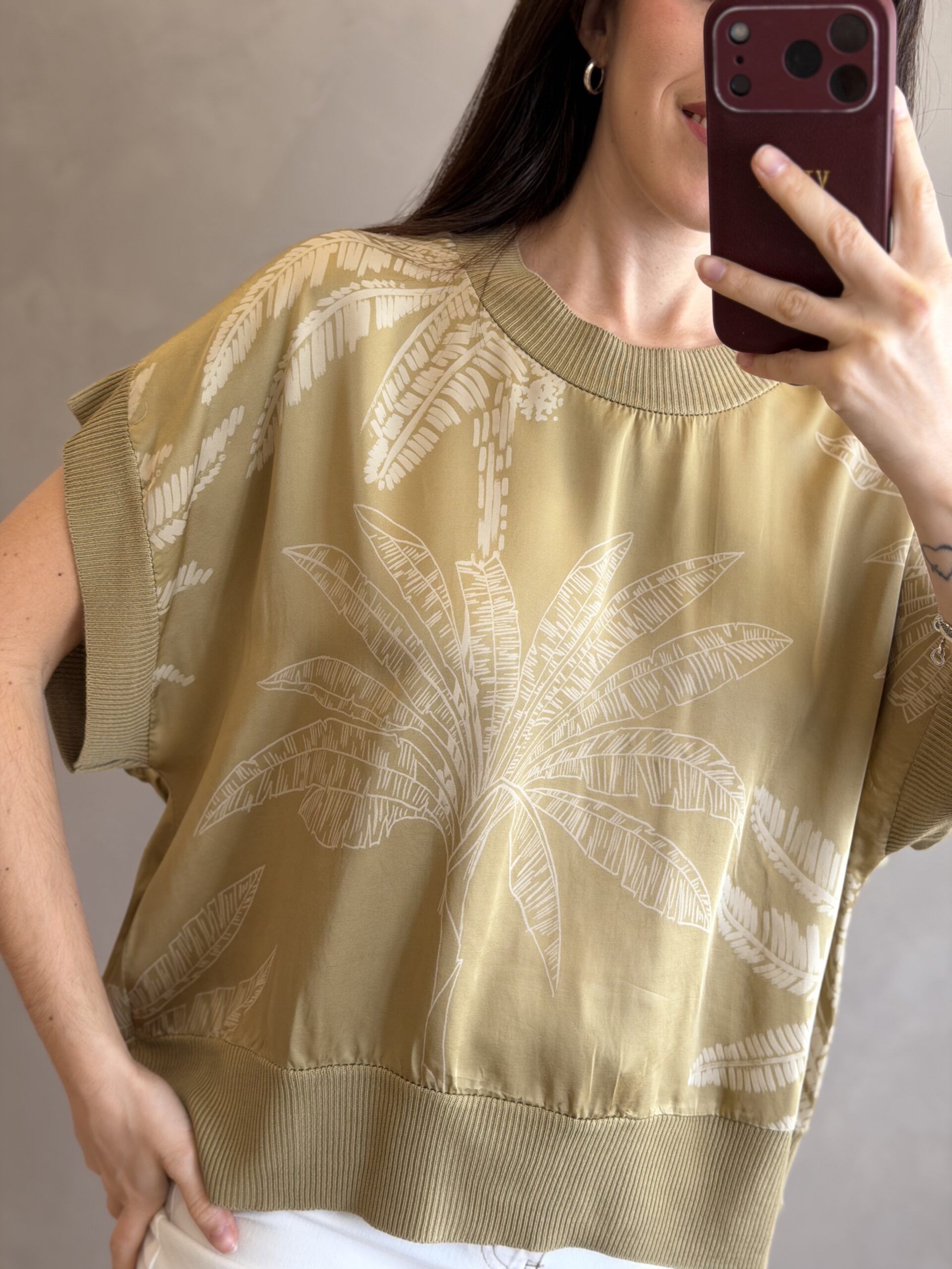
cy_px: 634
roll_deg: -9.6
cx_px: 476
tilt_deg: -21.7
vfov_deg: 39.7
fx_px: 1760
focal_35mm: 48
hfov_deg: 30.3
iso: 100
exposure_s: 1/113
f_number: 1.78
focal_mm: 6.76
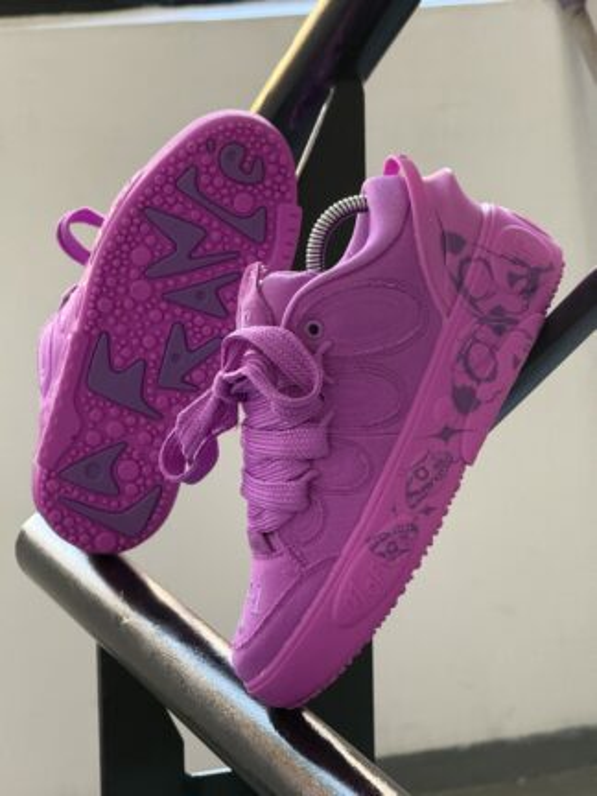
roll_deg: +1.6
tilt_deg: -13.5
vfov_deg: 16.4
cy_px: 398
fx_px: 2759
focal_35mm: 120
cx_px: 298
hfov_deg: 12.3
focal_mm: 15.66
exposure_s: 1/60
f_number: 2.8
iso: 640
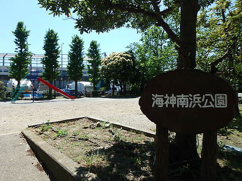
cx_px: 121
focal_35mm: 21
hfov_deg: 79.0
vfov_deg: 63.4
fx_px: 147
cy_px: 90
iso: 125
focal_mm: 3.7
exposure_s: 1/800
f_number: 3.5
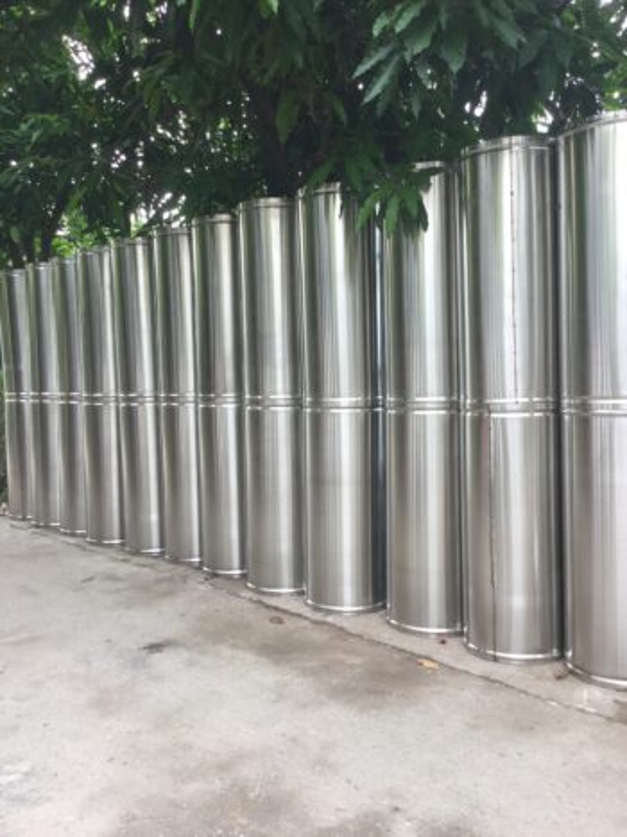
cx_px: 314
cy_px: 418
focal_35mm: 31
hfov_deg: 45.4
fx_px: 749
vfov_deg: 58.4
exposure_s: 1/100
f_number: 2.4
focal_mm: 3.3
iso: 32
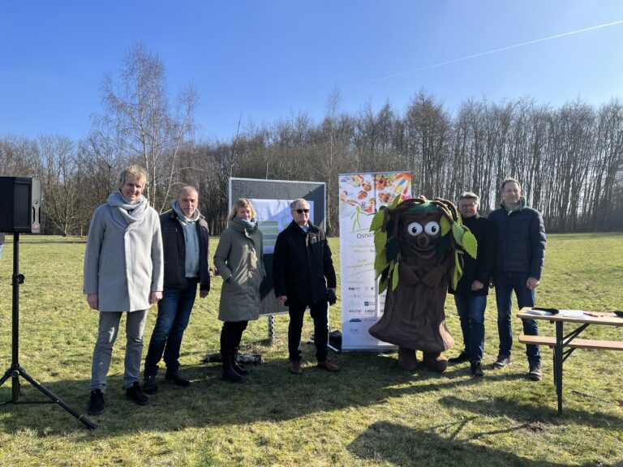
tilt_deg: -0.4
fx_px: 468
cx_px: 312
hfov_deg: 67.3
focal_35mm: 26
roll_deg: -2.2
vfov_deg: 53.1
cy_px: 234
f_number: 1.6
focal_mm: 5.1
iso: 50
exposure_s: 1/1776
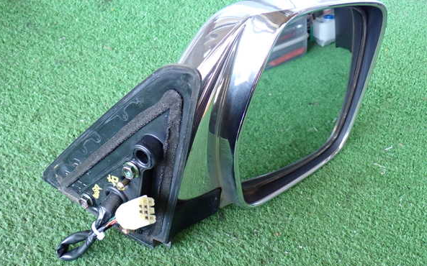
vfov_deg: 29.2
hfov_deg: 45.3
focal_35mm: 44
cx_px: 212
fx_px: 512
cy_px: 127
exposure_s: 1/40
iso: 320
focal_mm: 7.31
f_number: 2.8
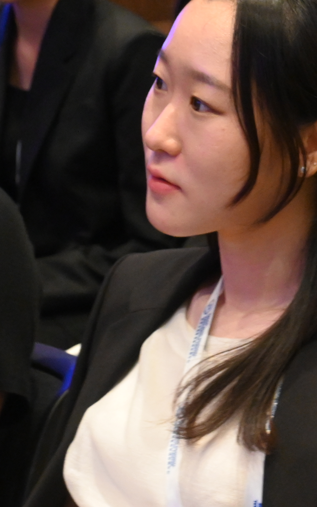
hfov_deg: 7.3
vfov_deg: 11.8
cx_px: 417
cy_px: 313
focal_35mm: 177
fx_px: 2452
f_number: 6
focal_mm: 43
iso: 4000
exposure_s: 1/60
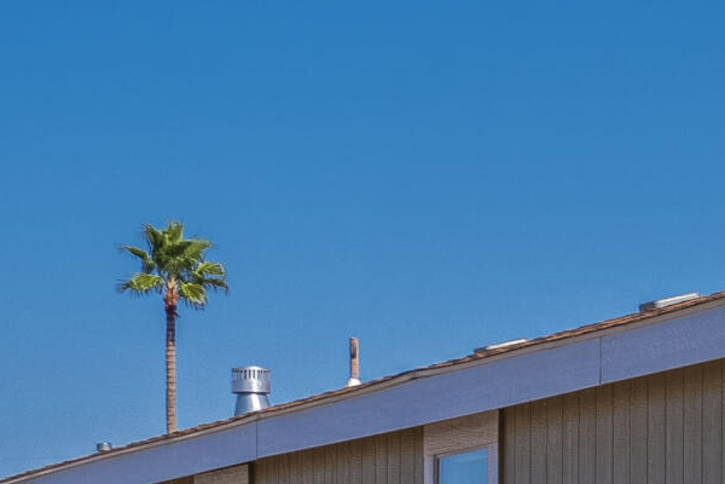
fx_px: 4531
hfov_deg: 8.5
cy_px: 775
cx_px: 1595
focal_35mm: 225
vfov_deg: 6.0
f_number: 8
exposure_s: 1/8000
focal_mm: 30
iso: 160
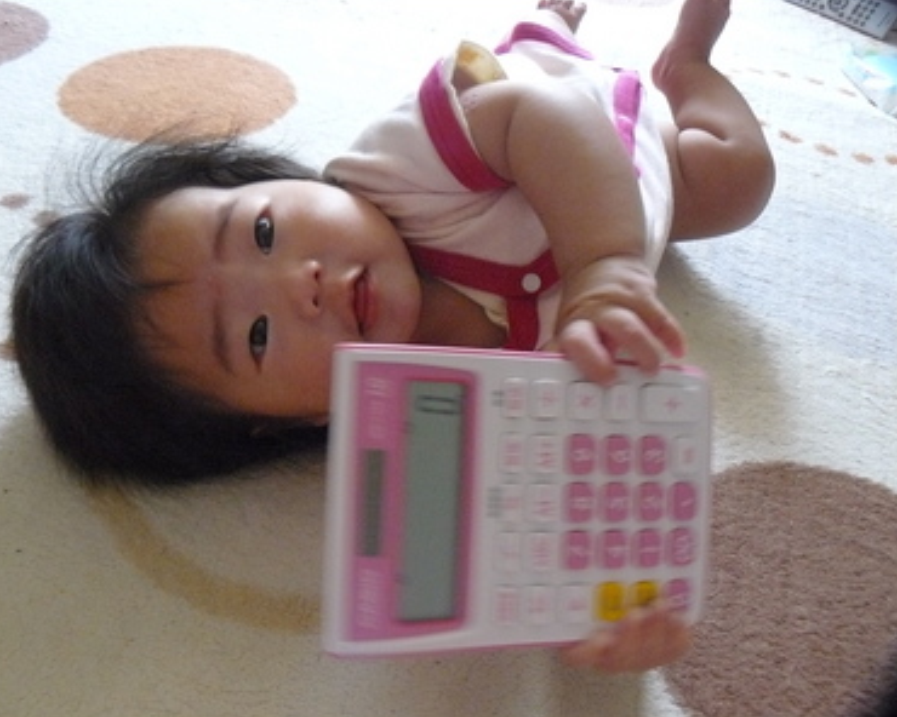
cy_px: 356
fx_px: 1009
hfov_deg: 47.9
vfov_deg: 39.2
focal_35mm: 38
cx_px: 415
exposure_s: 1/25
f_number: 2.8
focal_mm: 6
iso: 400
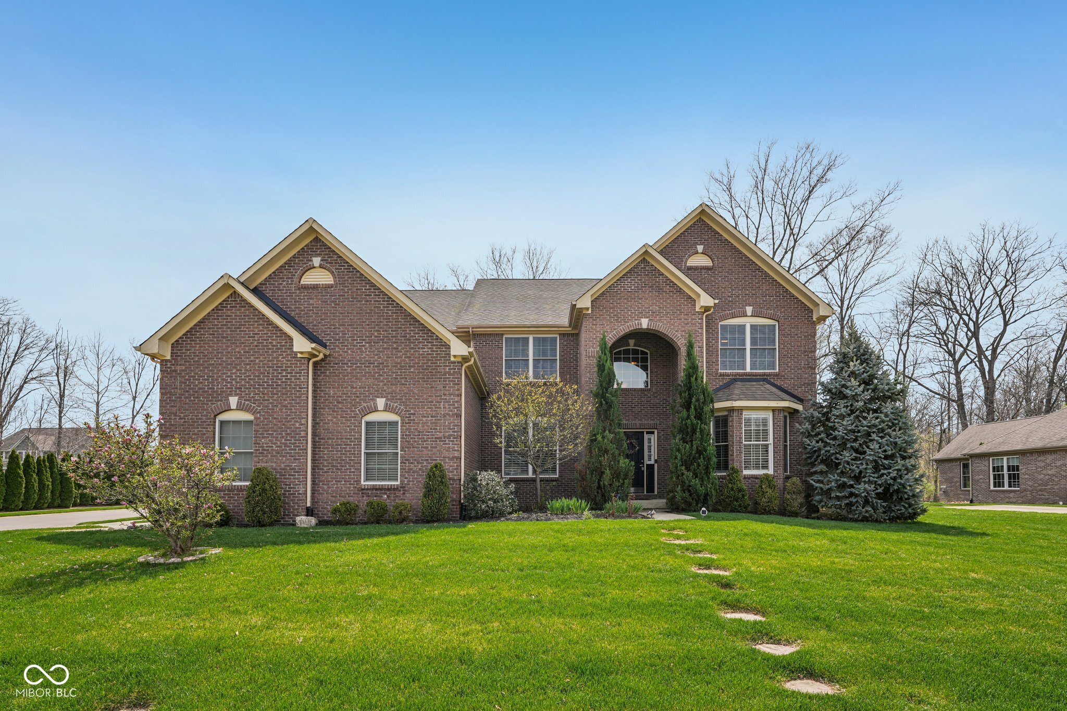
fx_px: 474
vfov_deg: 73.7
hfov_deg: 96.7
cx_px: 534
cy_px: 356
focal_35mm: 16
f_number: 8
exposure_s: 1/200
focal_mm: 16
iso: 100
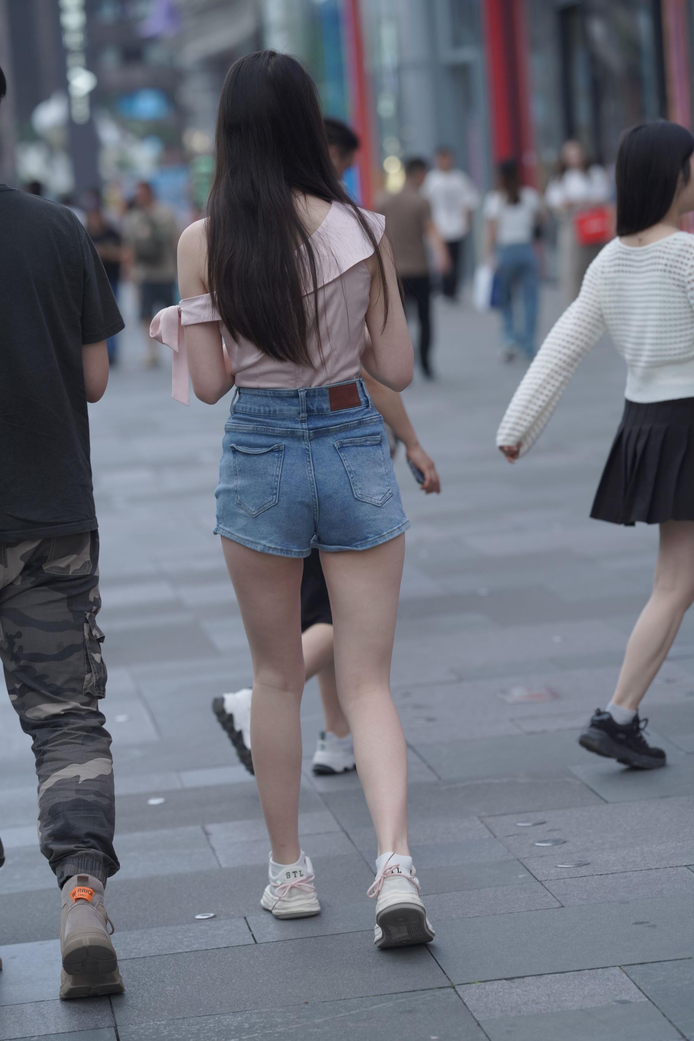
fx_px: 3904
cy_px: 520
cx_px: 347
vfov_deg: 15.2
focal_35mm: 135
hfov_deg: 10.2
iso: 400
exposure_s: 1/500
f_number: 3.5
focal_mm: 135
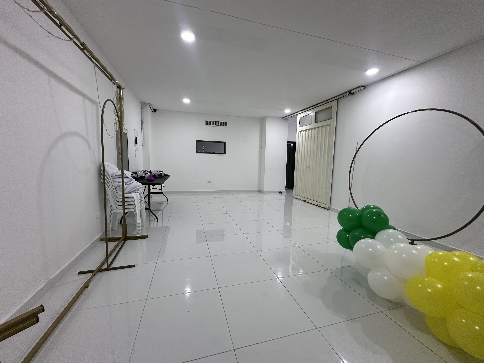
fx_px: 196
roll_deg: -0.9
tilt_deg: -6.3
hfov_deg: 102.1
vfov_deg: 85.7
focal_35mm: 14
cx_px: 242
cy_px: 182
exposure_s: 1/60
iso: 200
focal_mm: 2.22
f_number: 2.2
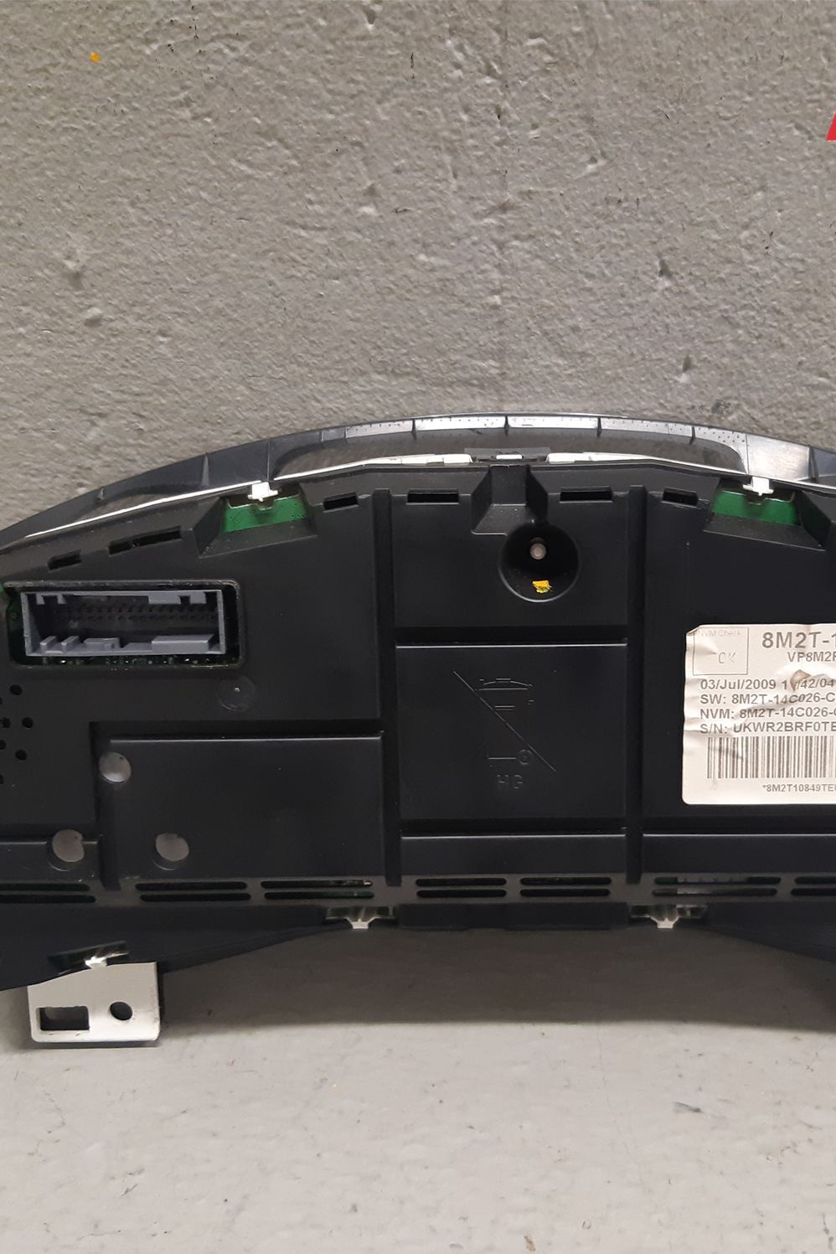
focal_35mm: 37
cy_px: 642
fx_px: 1289
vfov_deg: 51.9
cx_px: 483
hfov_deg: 35.9
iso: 200
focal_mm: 3.93
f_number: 1.7
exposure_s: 1/50
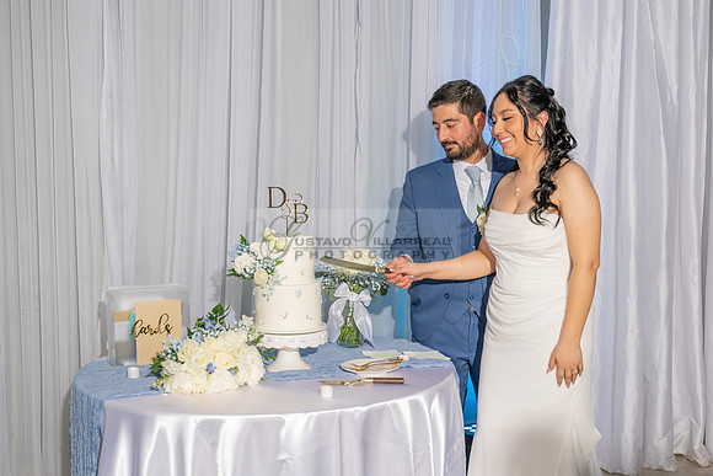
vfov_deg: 31.8
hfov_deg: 46.2
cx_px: 406
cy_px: 271
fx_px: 834
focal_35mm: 42
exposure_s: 1/160
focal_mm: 37
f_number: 5.6
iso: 800
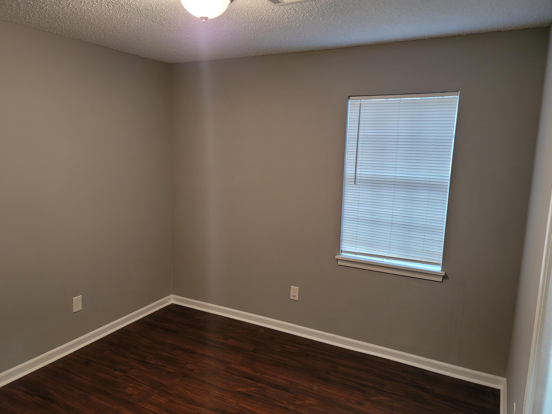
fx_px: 415
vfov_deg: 53.1
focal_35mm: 26
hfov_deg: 67.3
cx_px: 269
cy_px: 210
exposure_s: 1/40
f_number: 1.8
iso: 250
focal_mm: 7
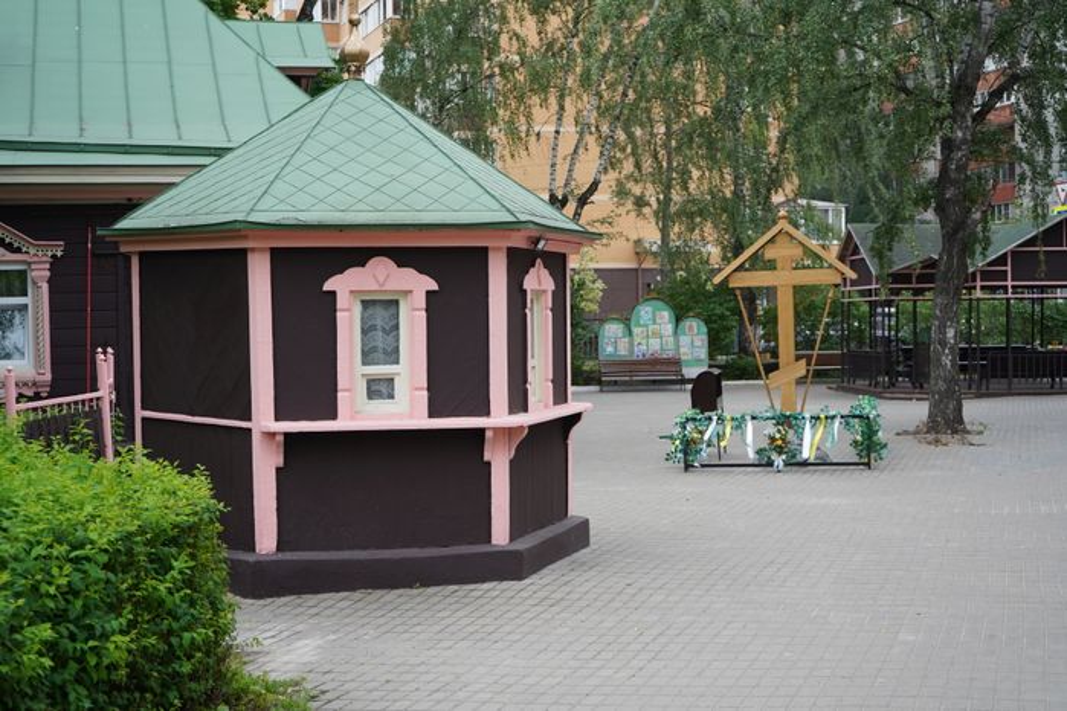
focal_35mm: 53
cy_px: 356
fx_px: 1571
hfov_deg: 37.5
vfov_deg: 25.5
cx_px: 534
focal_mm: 53
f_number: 5
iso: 400
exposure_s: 1/160
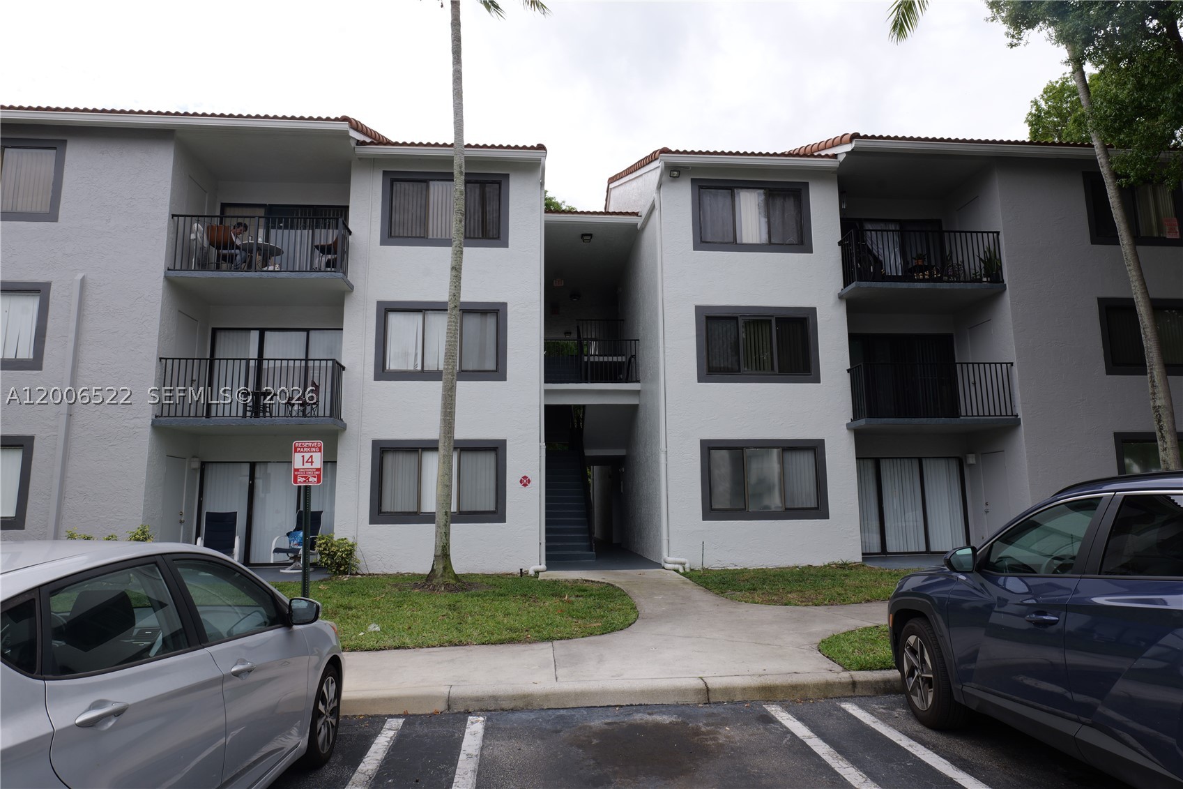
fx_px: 690
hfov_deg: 81.2
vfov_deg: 59.5
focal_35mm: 21
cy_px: 394
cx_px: 592
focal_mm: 21
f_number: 16
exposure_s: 1/40
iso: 100
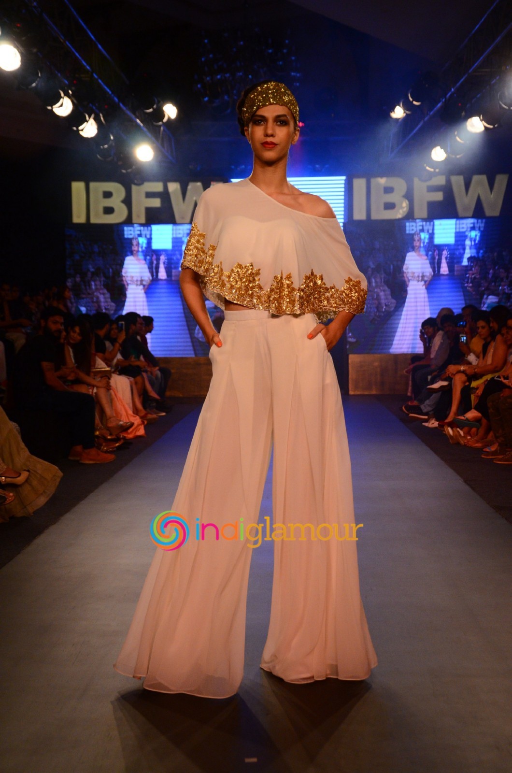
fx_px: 1221
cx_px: 256
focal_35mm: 57
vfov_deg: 35.1
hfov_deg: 23.7
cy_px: 386
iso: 1600
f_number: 4.5
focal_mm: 38
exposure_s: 1/400
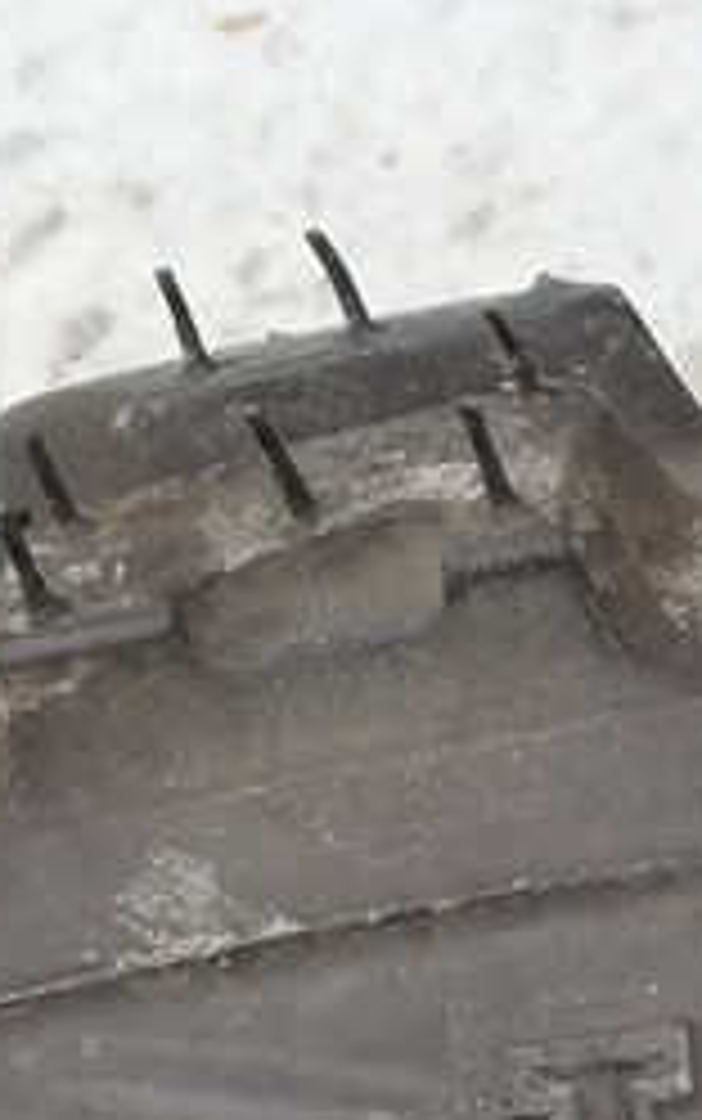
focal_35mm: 123
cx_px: 2203
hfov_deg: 8.6
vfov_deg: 16.0
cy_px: 1471
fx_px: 3759
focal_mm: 3.81
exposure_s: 1/240
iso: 50
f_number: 2.2
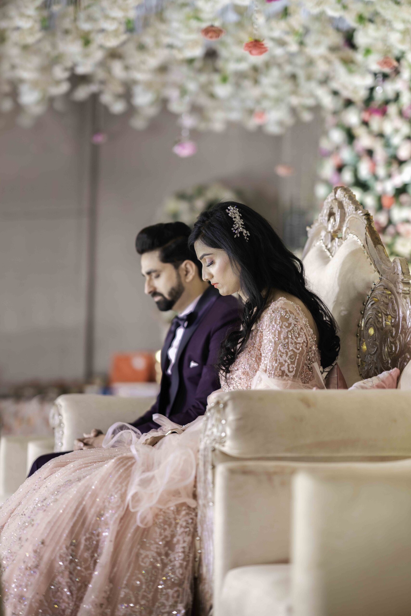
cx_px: 206
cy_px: 308
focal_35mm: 85
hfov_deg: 16.1
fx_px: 1455
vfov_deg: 23.9
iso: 200
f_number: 1.4
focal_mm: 85
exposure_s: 1/400
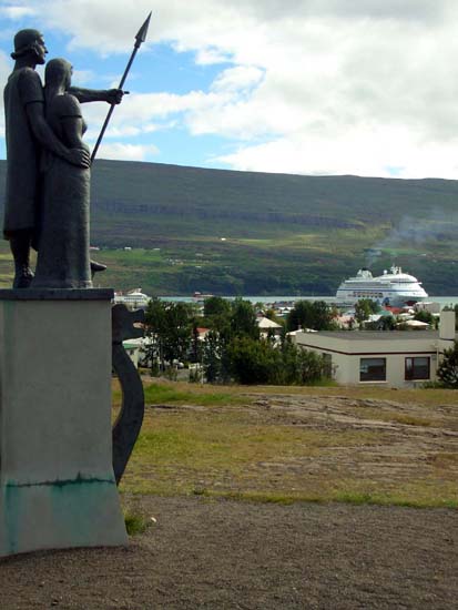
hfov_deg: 29.7
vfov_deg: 38.9
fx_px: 864
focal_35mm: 49
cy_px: 305
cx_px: 229
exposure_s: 1/640
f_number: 5
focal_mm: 8.2
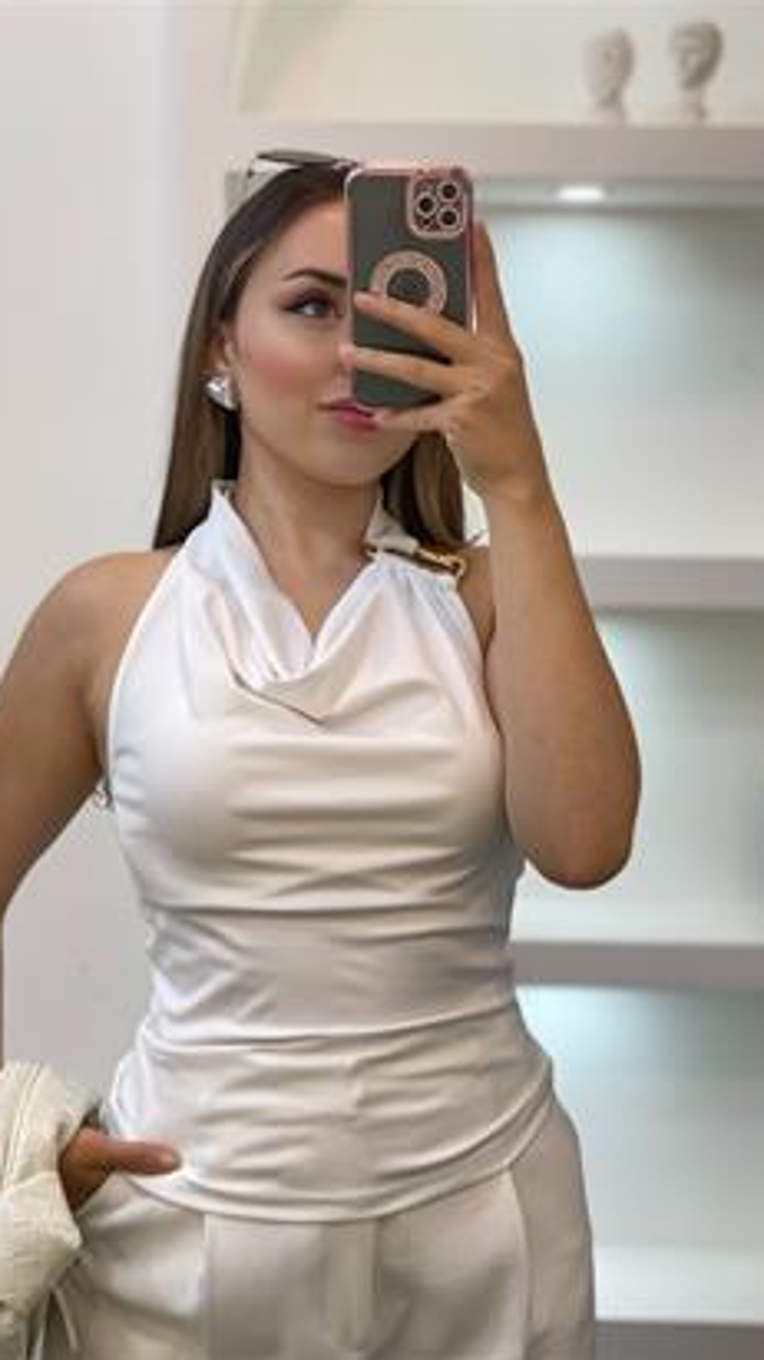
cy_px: 680
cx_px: 314
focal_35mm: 57
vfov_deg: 36.6
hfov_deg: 21.0
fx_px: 2054
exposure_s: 1/100
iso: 80
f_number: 2
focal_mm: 6
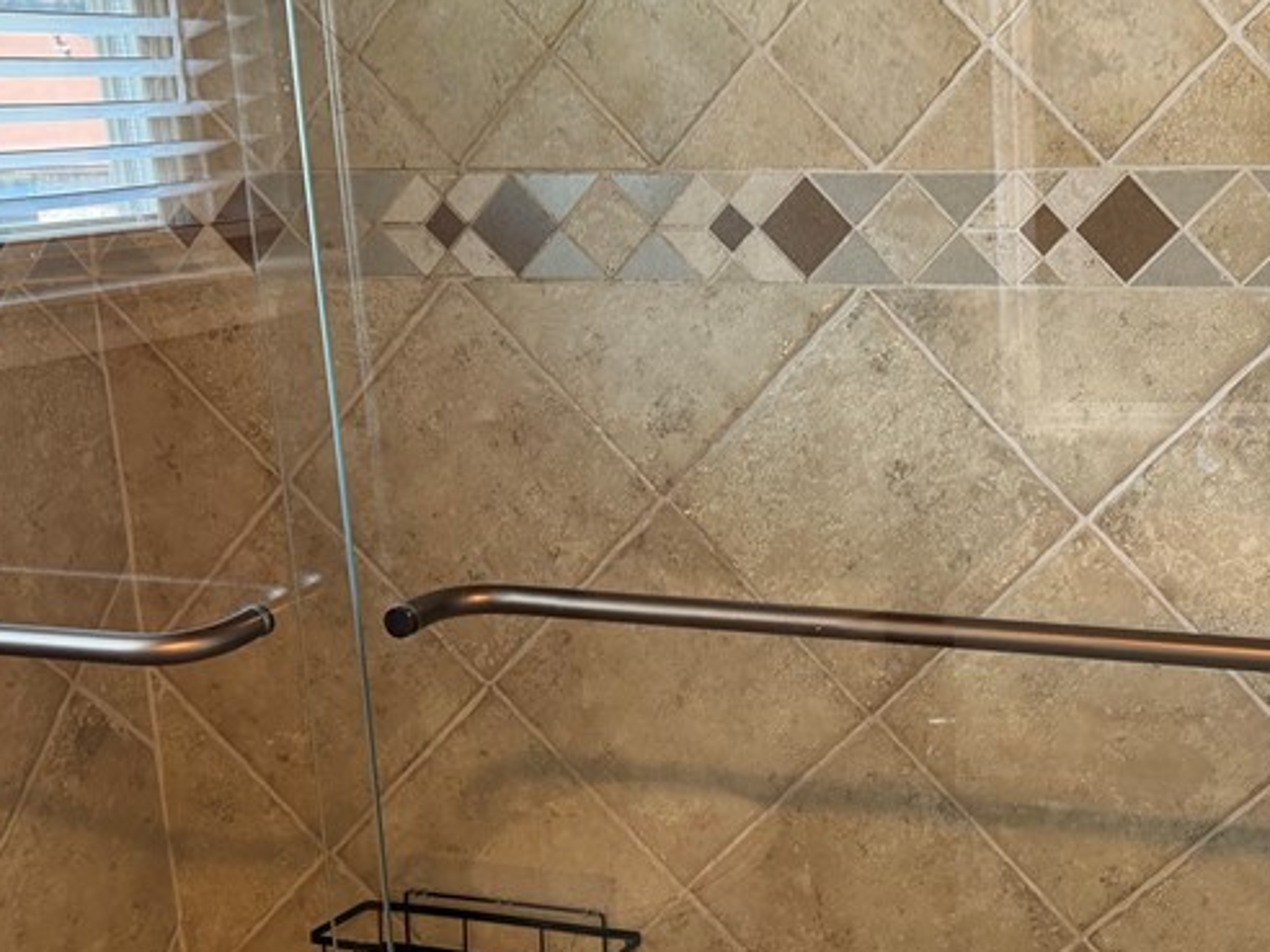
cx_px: 914
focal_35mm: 50
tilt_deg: -15.2
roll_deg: +0.1
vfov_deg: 28.9
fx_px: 1834
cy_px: 637
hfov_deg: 37.5
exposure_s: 1/60
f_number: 1.78
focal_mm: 6.76
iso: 200
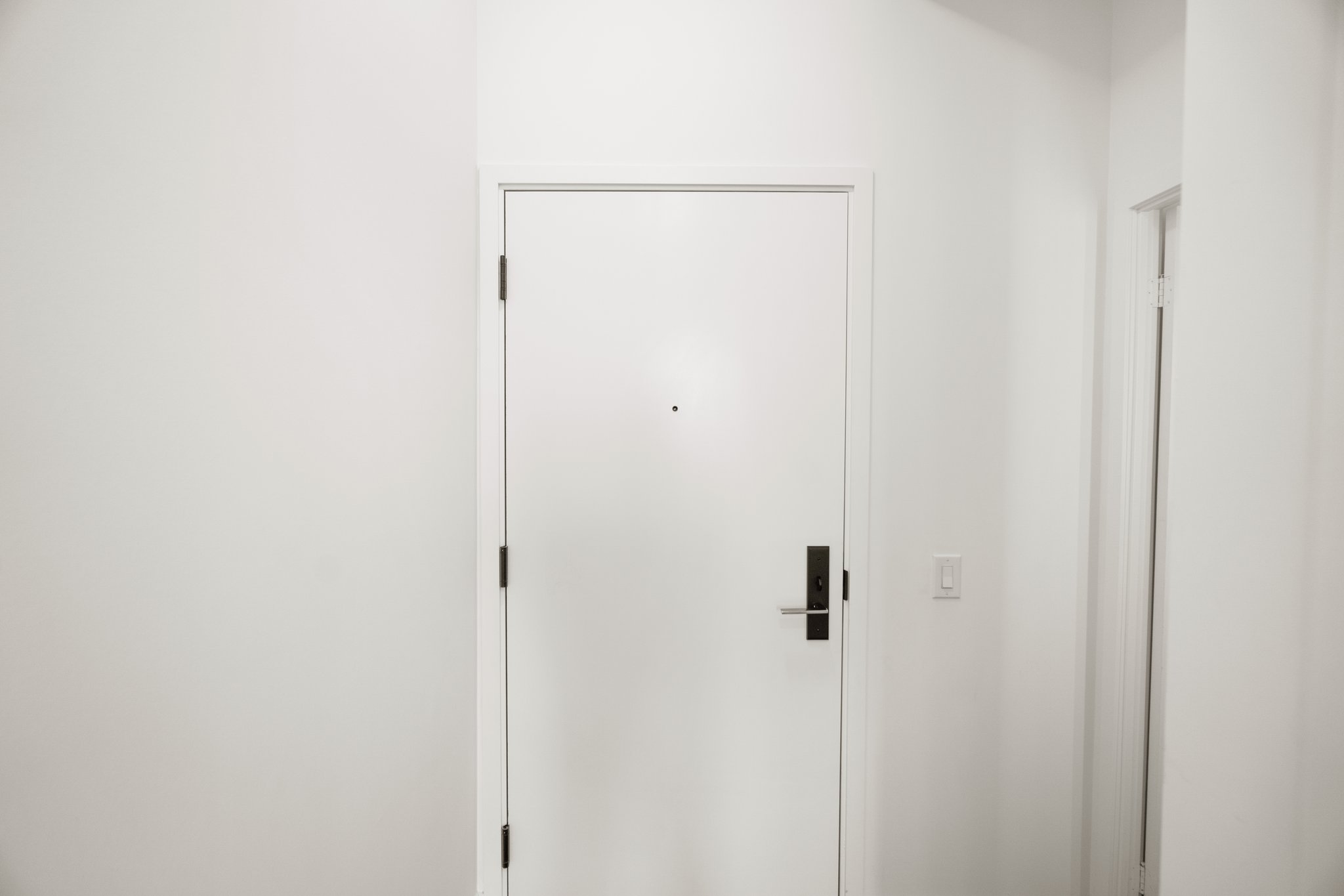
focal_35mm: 16
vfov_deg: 73.7
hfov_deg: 96.7
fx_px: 597
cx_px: 672
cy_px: 448
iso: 1600
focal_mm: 16
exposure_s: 1/30
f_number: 4
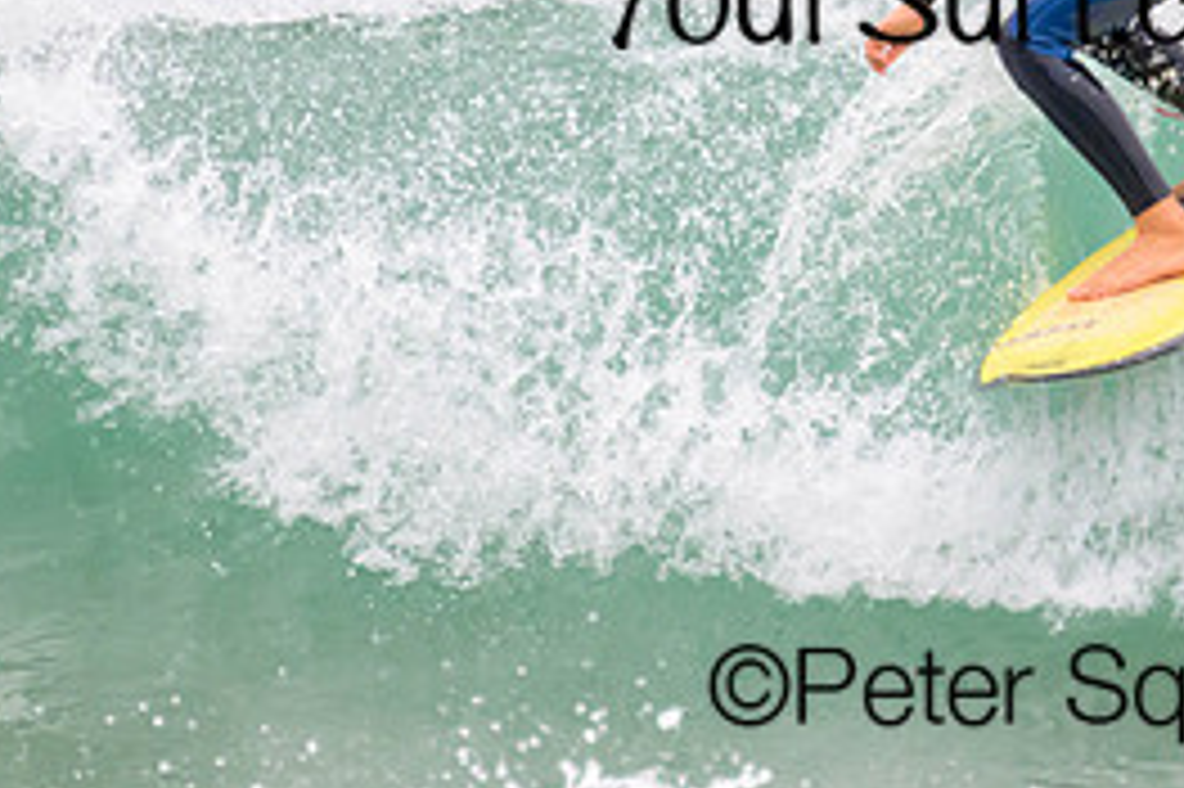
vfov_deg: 0.8
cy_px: -61
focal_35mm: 1767
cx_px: 1058
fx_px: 58076
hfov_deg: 1.2
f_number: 11
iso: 1800
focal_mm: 800
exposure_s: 1/2000
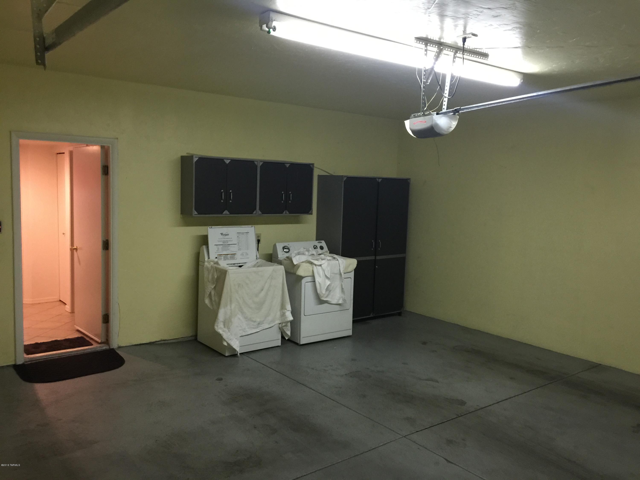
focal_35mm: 29
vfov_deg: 48.2
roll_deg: -3.5
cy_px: 240
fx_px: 536
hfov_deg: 61.7
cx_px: 320
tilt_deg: -3.9
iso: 100
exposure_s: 1/8
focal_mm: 4.15
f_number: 2.2
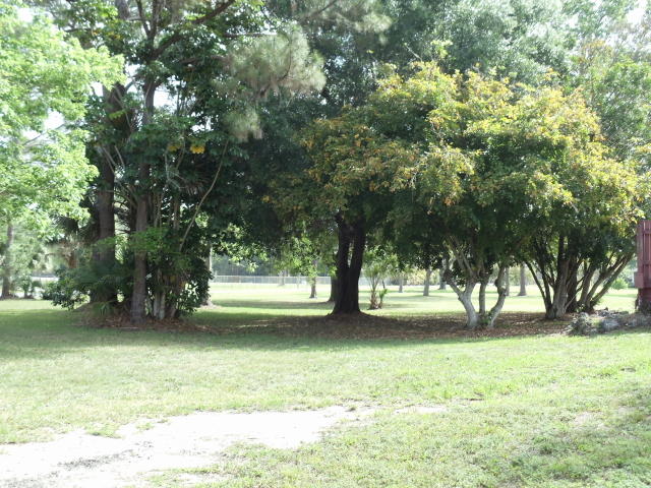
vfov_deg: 24.0
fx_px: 1147
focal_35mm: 61
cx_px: 326
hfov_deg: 31.7
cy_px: 244
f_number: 4.1
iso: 100
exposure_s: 1/125
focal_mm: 8.3
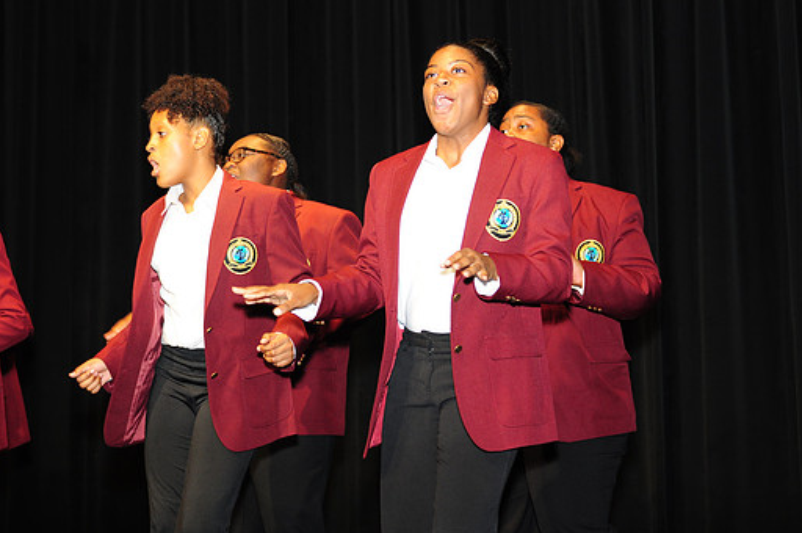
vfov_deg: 20.0
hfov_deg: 29.7
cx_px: 403
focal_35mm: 68
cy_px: 248
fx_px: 1513
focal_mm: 40
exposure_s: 1/125
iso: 500
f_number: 2.8
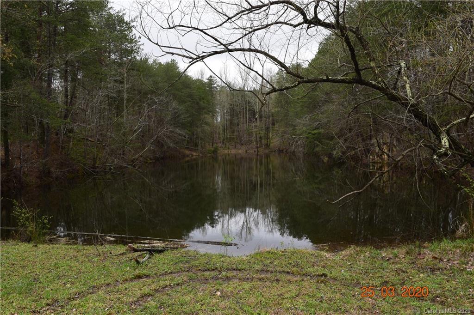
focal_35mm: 33
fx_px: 434
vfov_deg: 39.9
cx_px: 237
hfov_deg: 57.2
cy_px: 158
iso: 250
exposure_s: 1/200
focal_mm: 22
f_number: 10
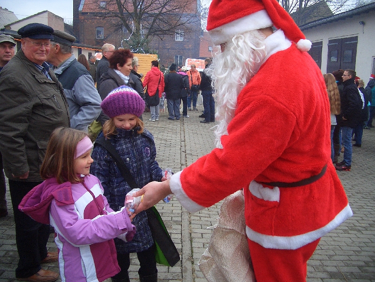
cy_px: 141
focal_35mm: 35
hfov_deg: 52.6
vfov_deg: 40.7
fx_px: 379
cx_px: 188
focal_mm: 5.8
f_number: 2.6
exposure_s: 1/80
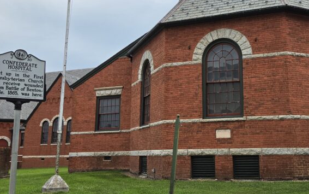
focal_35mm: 44
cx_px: 205
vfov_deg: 29.2
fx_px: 371
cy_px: 78
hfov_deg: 44.6
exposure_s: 1/5860
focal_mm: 5.4
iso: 80
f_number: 1.8
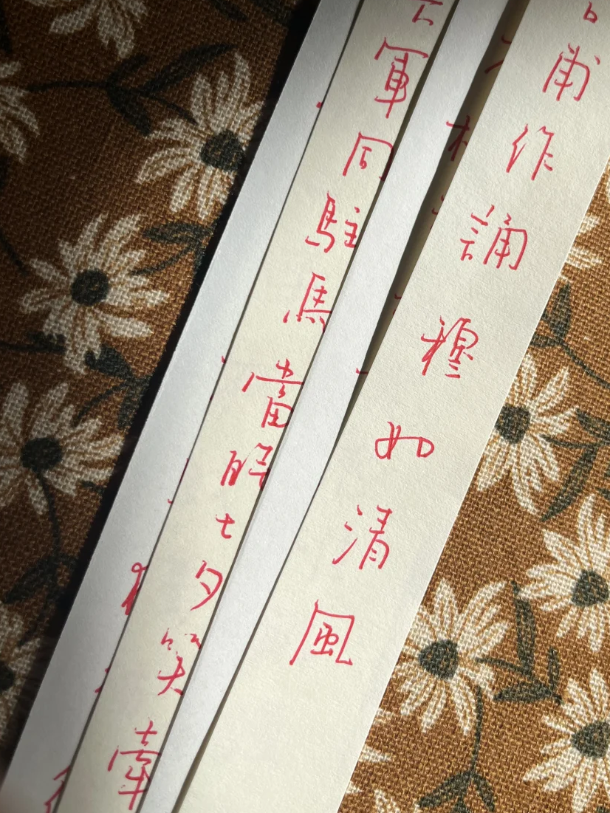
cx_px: 394
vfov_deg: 53.5
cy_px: 314
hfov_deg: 41.4
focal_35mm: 34
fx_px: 799
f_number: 1.6
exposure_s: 1/2062
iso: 50
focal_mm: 5.1
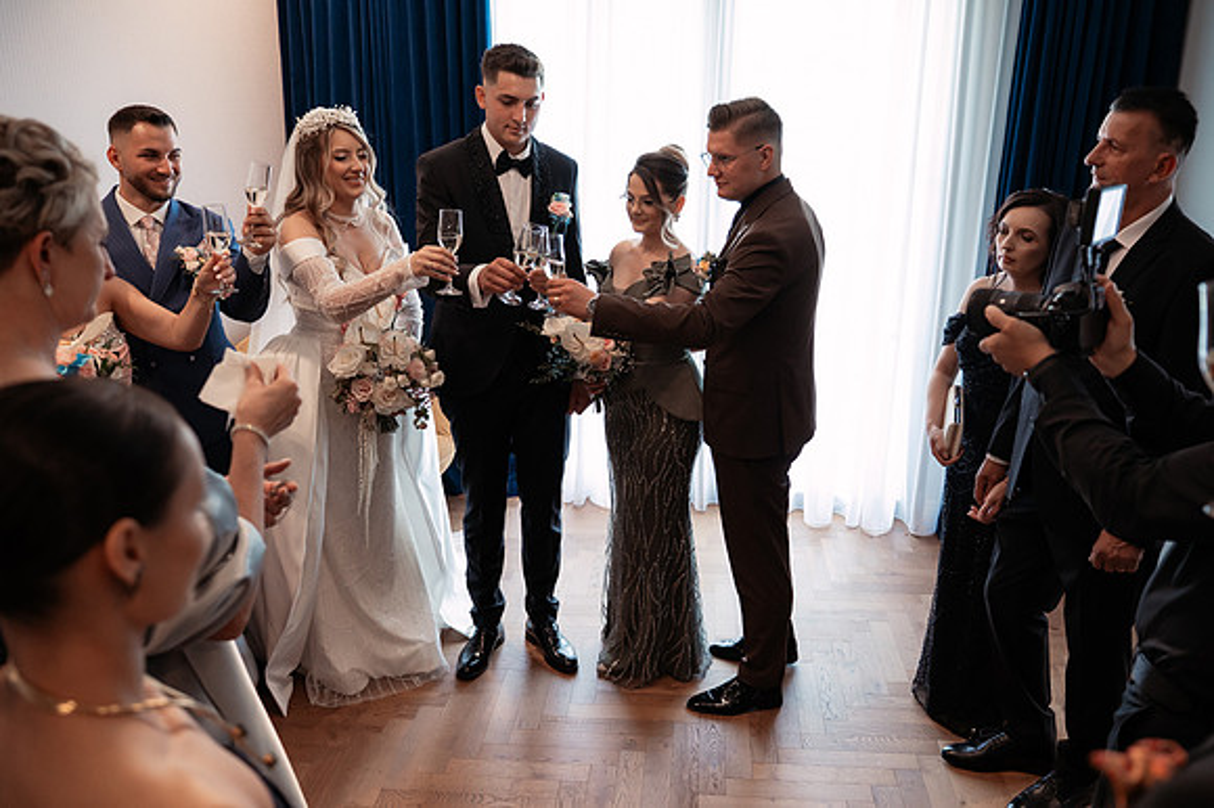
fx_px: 1020
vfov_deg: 43.2
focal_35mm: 30
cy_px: 404
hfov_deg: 61.4
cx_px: 656
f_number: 3.2
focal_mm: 28
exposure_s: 1/250
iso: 1600
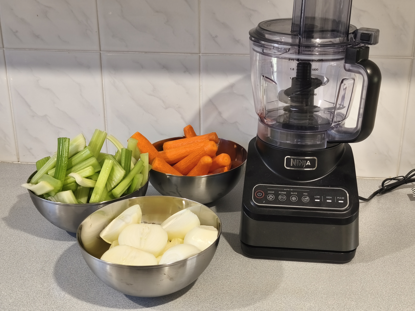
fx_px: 551
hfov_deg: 41.2
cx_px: 208
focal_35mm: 46
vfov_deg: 31.5
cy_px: 156
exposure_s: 1/50
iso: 640
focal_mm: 6.18
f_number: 1.65
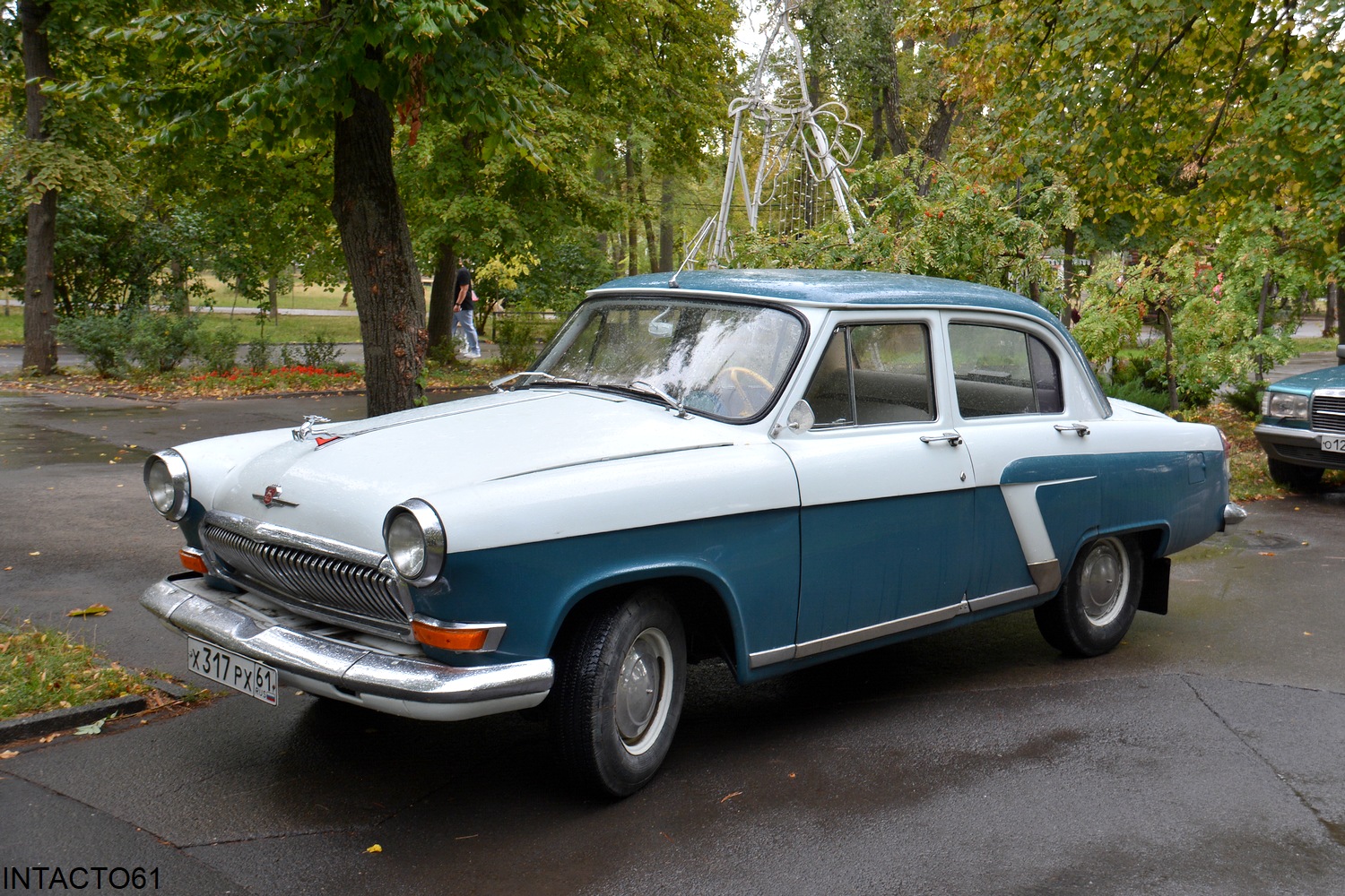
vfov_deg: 34.2
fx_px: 1457
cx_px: 672
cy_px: 448
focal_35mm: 39
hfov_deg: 49.6
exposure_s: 1/125
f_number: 5.6
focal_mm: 26
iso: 250
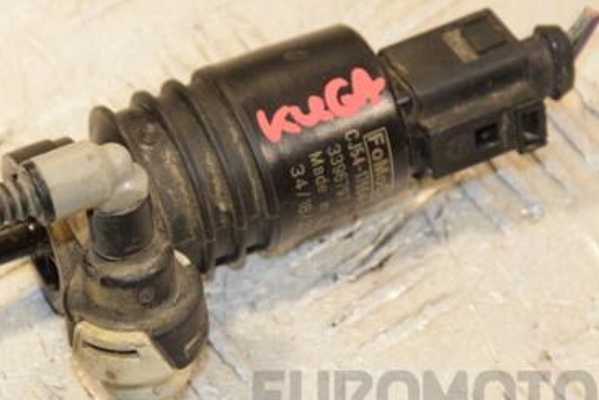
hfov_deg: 8.6
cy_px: 178
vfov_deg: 5.7
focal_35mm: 240
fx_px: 3995
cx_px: 222
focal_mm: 98
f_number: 8
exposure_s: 1/200
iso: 800
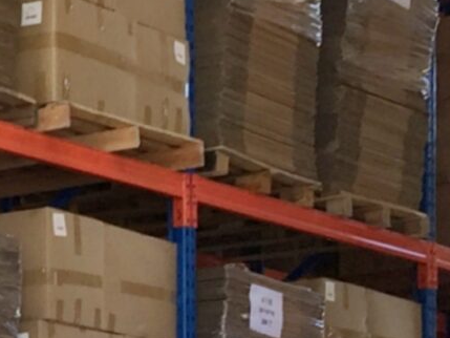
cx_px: -490
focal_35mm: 173
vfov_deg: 8.5
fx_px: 2250
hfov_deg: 10.4
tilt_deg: +9.1
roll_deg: -0.4
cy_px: 343
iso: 32
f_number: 2.2
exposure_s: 1/100
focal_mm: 4.15
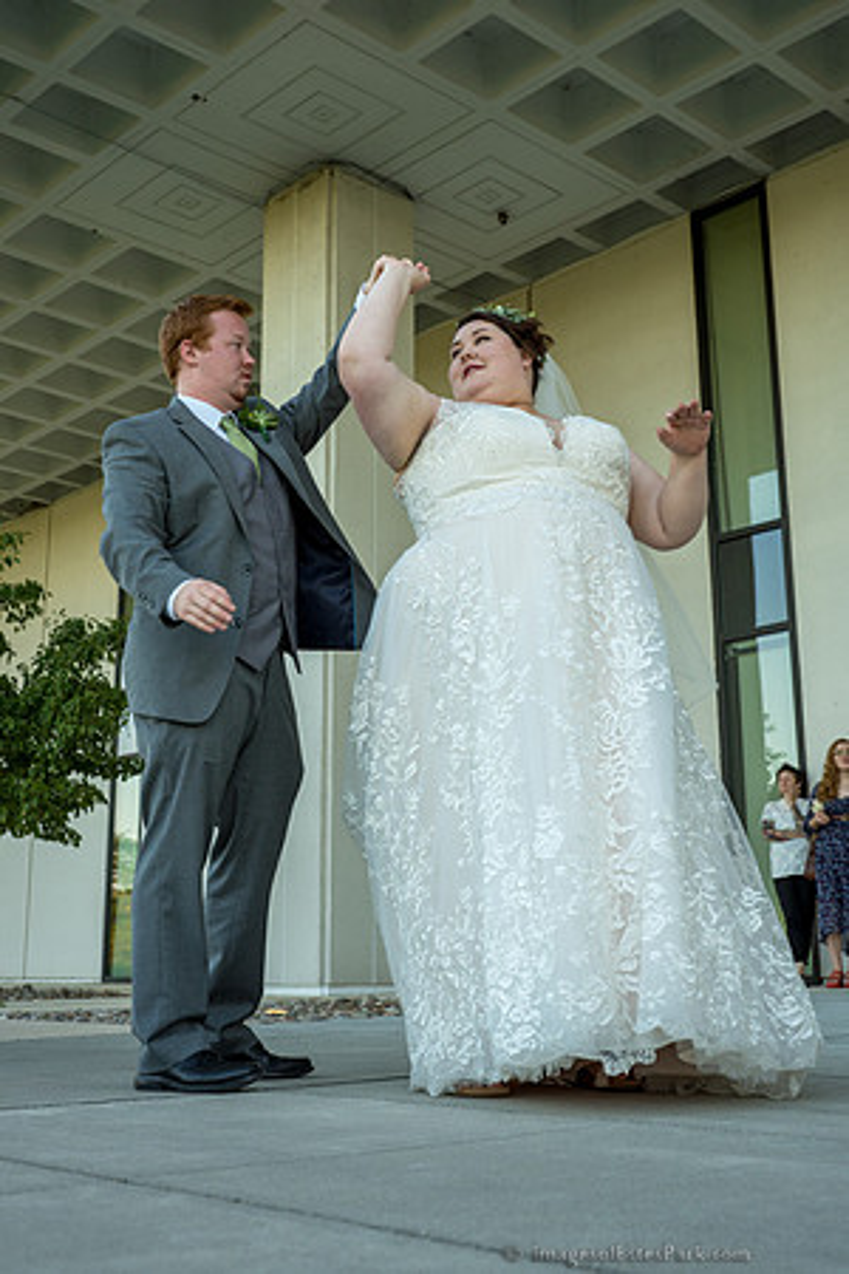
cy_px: 637
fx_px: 1238
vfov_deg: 54.4
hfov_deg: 37.9
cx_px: 424
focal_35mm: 35
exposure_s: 1/160
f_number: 5.6
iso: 320
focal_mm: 35
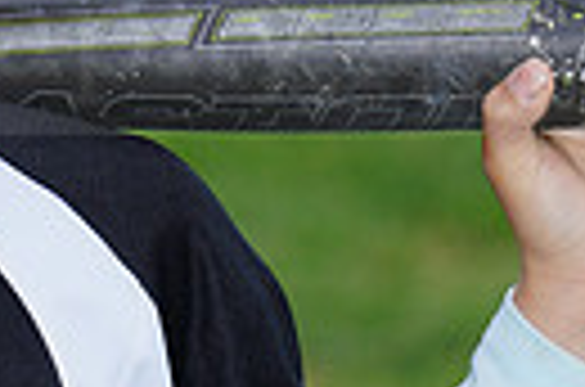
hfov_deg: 2.3
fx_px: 14508
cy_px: 2
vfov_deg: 1.5
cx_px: -234
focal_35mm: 895
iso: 200
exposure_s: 1/200
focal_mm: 200
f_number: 8
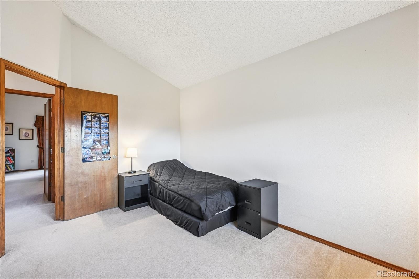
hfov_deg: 100.4
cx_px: 210
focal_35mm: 15
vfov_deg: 77.3
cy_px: 140
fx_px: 175
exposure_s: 1/3.33
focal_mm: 15
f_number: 11
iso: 800
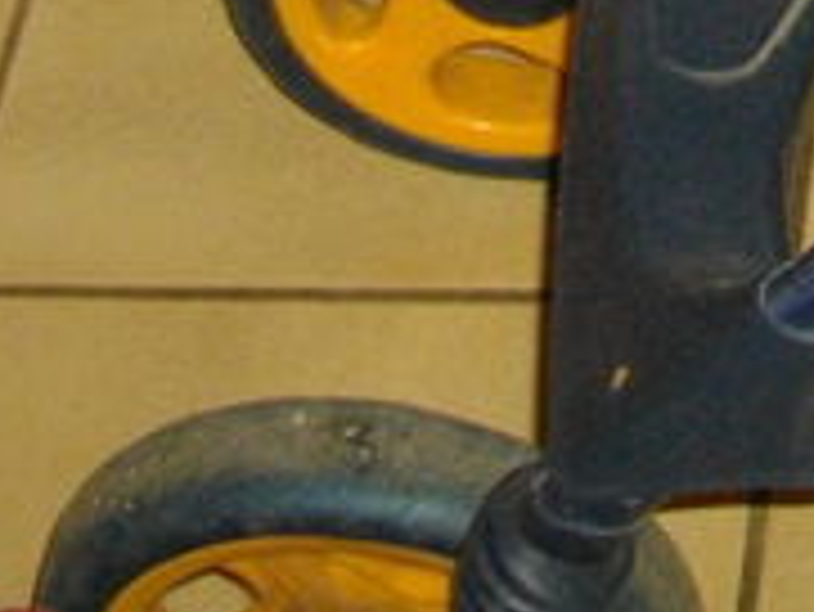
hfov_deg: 10.8
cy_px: -724
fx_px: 4165
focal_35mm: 177
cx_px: 1156
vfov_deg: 7.9
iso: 200
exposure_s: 1/50
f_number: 2.9
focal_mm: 5.7
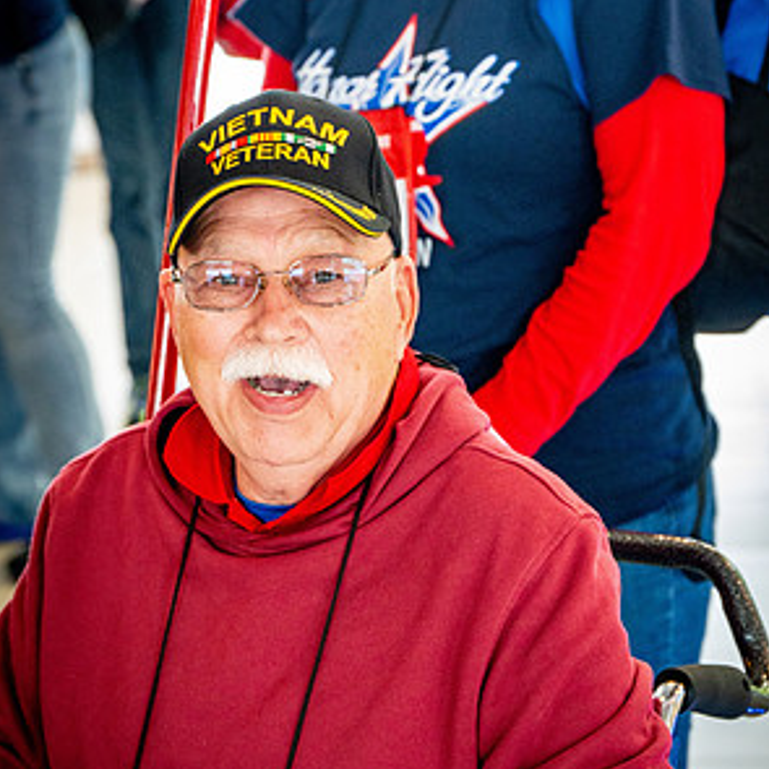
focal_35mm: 136
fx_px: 3418
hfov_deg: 12.8
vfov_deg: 12.8
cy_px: 331
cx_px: 382
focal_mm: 105
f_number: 6.3
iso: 5000
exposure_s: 1/80
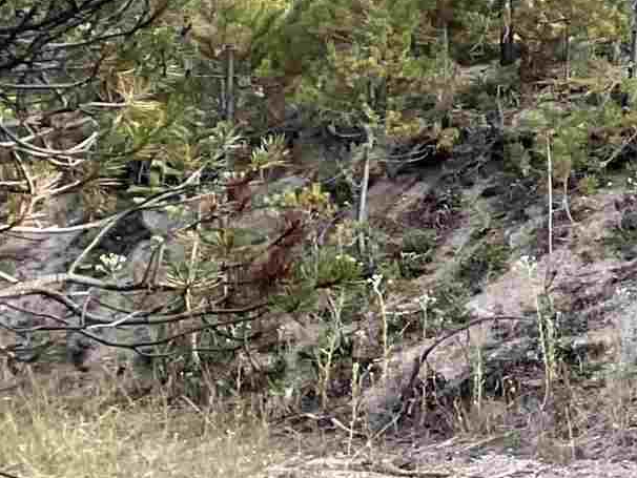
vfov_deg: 10.0
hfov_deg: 11.1
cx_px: 1580
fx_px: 2706
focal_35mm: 147
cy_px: -24
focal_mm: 3
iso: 25
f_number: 1.8
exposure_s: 1/120
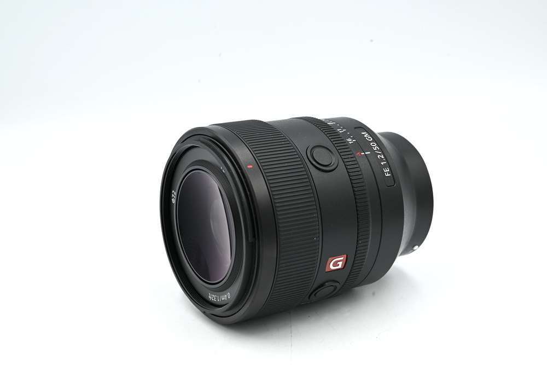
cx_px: 274
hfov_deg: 31.4
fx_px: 973
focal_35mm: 64
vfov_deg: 21.2
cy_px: 182
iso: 100
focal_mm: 64
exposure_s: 1/15
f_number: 14
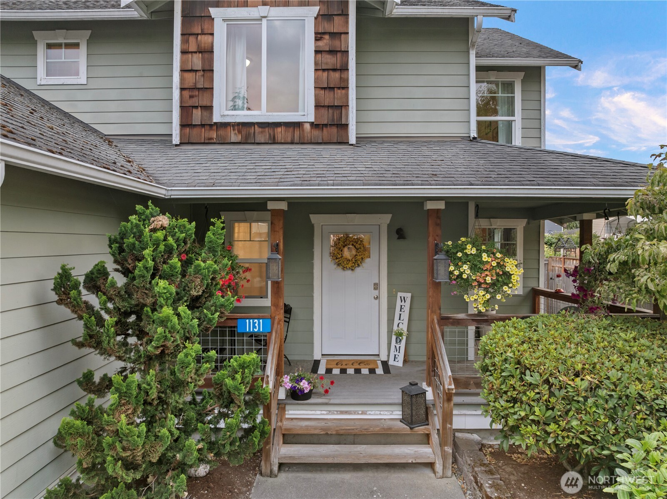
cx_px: 334
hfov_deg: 71.6
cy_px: 250
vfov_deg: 56.7
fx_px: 462
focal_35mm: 24
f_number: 2.8
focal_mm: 12.29
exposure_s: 1/40
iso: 400
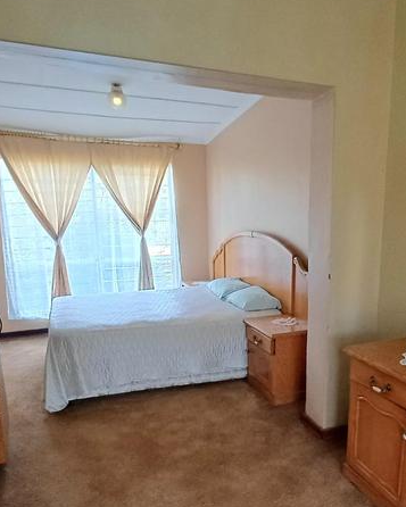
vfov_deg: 61.6
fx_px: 420
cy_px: 306
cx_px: 250
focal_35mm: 28
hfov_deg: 51.1
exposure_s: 1/50.3
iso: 200
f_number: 2.2
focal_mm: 1.64
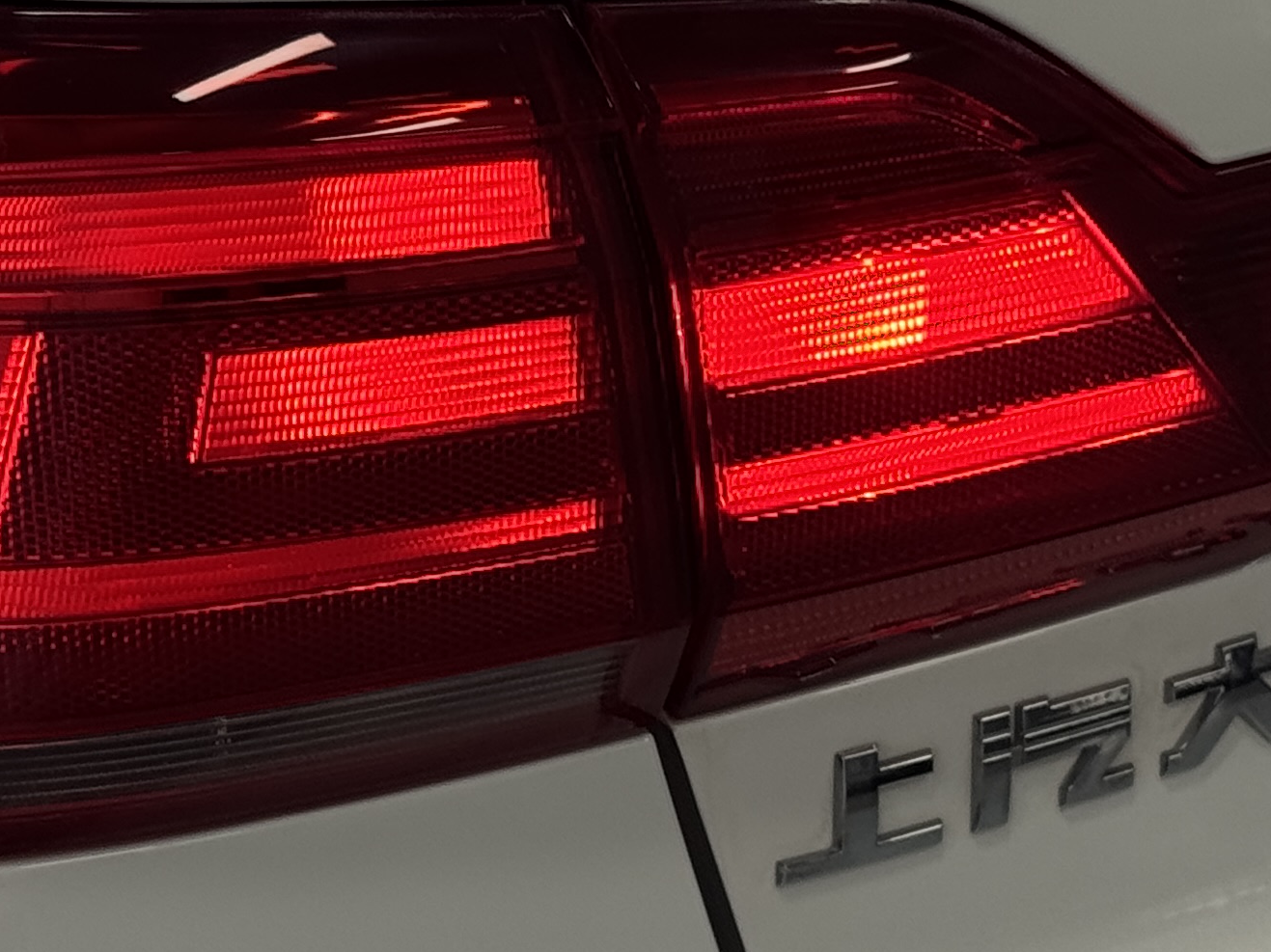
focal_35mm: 147
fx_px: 5396
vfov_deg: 10.1
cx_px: 490
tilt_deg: -26.4
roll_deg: +1.5
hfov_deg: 13.4
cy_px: 562
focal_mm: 6.76
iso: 50
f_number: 1.78
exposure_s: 1/121
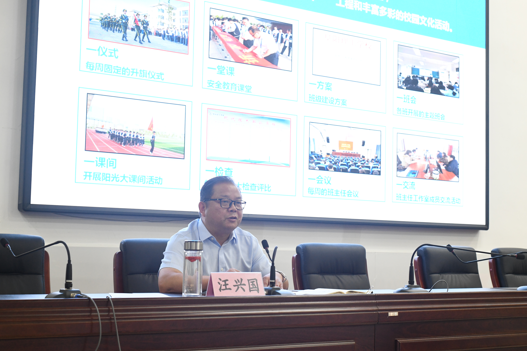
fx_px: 776
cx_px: 260
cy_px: 183
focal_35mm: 53
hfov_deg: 37.5
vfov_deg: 25.5
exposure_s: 1/60
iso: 2500
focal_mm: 50
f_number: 7.1
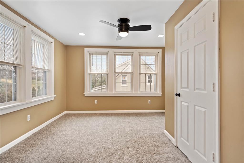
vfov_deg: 73.7
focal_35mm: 16
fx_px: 108
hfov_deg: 96.8
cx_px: 122
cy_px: 82
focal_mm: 16
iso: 125
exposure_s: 1/50
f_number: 3.5
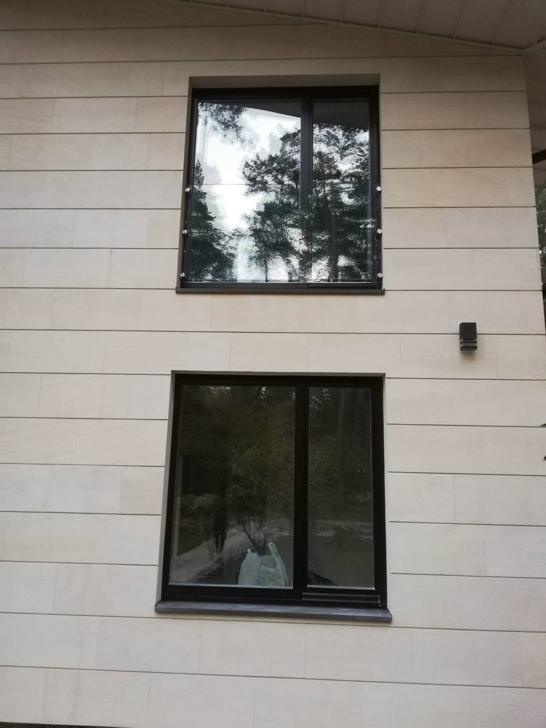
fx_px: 547
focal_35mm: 26
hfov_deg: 53.1
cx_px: 273
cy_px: 364
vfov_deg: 67.3
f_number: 2.2
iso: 500
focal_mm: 3.81
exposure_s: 1/25
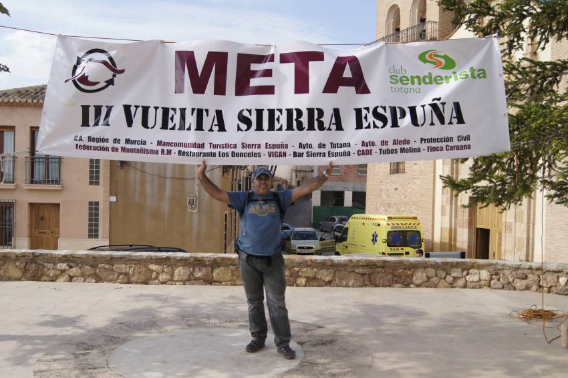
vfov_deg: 36.8
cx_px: 284
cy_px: 189
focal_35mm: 36
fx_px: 567
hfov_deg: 53.2
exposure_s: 1/1000
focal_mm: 24
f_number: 5
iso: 200
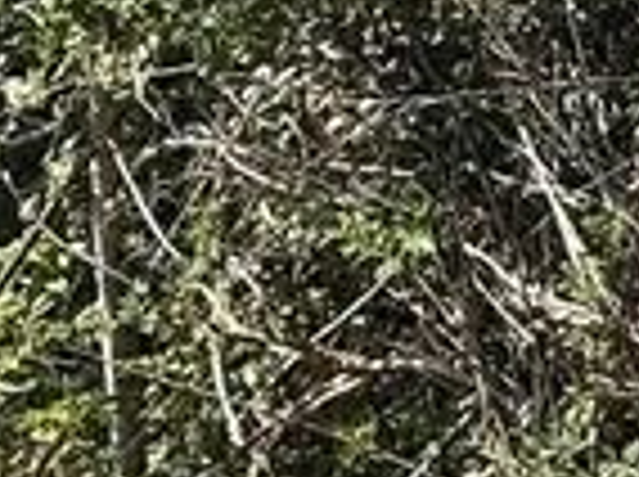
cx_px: -1606
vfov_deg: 3.9
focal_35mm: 376
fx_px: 6929
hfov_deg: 4.9
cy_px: 518
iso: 40
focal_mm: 5.96
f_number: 1.6
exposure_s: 1/1901
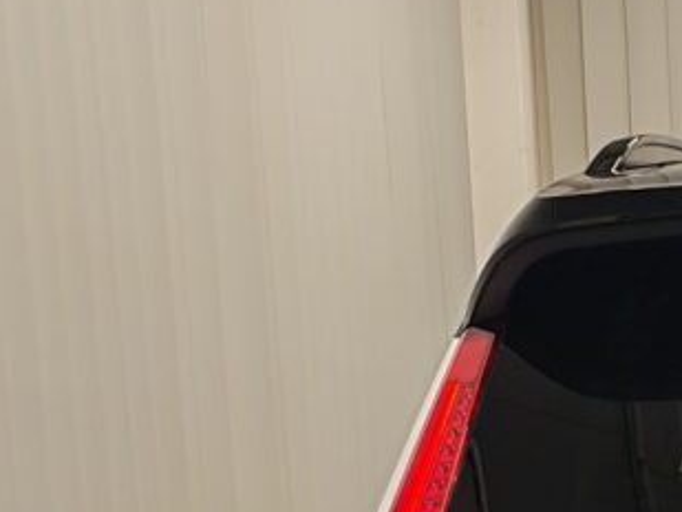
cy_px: 819
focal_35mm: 116
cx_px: 1110
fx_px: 2286
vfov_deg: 12.1
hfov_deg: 15.3
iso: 50
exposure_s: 1/100
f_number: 1.6
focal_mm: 5.4
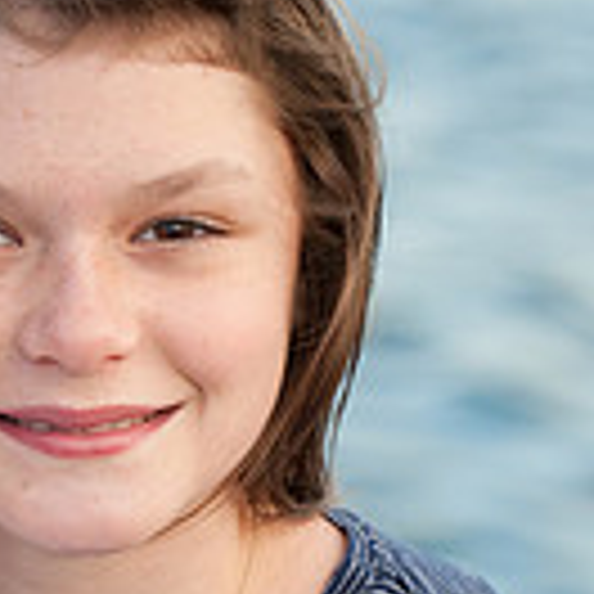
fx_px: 9028
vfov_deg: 3.8
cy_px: 508
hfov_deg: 3.7
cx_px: -364
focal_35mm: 465
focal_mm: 125
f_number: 5.6
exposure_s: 1/200
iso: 500
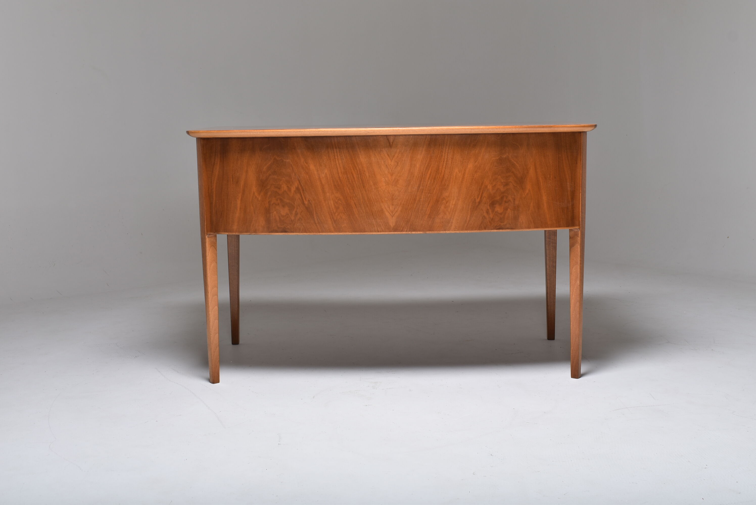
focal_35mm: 45
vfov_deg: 29.9
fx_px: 946
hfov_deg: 43.6
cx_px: 378
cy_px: 252
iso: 100
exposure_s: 1/200
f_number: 10
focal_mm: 30
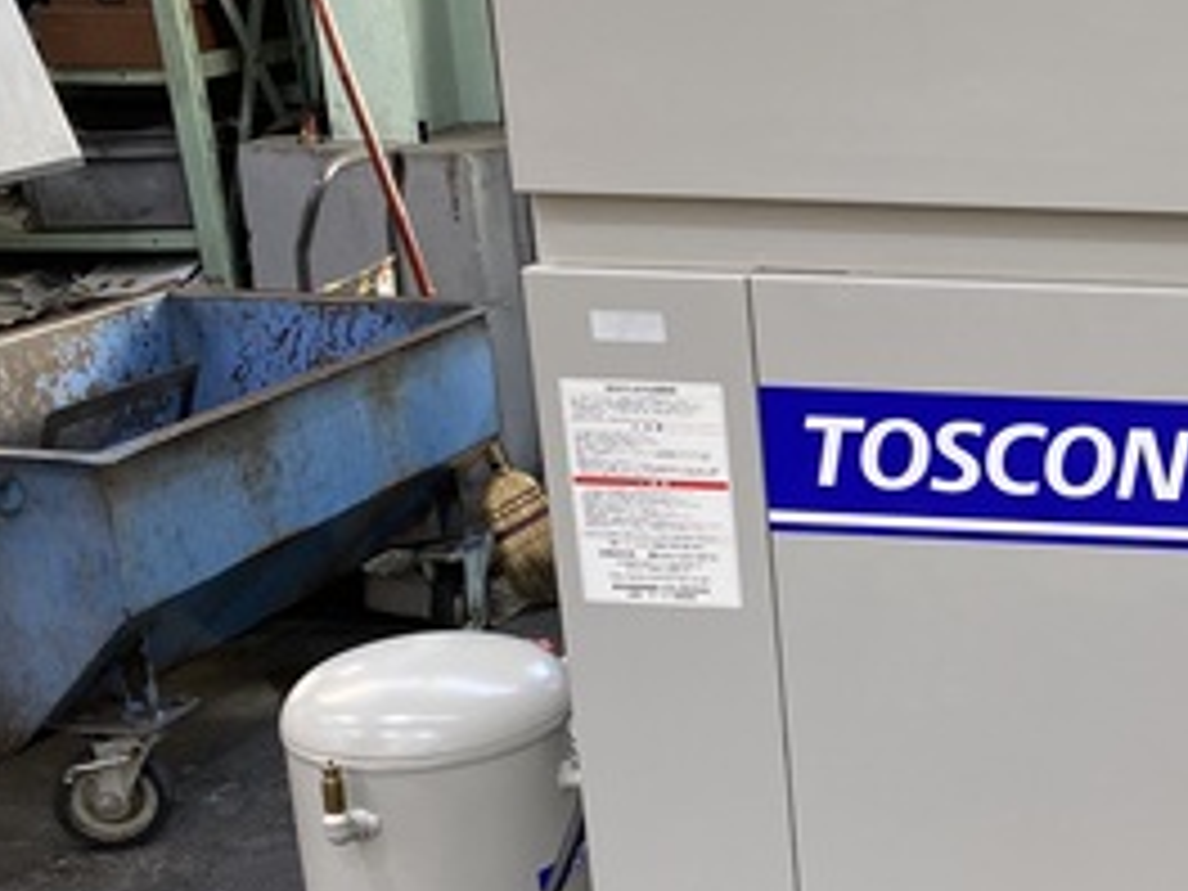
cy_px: 626
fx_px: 2162
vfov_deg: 23.1
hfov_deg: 28.0
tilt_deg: -21.2
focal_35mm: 63
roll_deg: +0.5
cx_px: 1305
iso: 125
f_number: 1.8
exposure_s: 1/121
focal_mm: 4.25
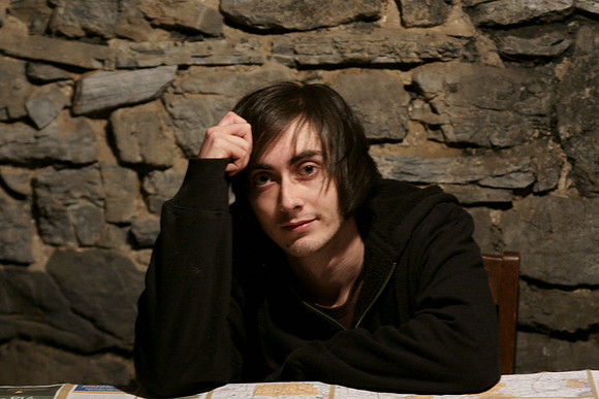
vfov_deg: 15.2
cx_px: 300
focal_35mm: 90
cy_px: 200
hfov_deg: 22.6
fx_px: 1498
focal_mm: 60
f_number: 3.2
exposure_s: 1/25
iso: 1600
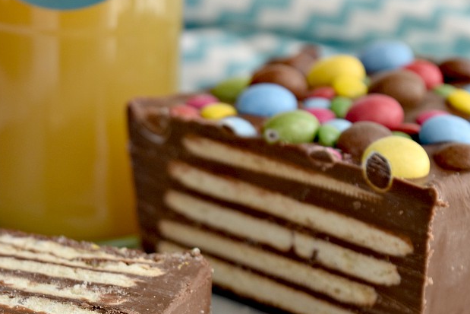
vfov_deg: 10.6
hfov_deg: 15.8
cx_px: 88
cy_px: 248
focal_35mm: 129
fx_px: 1684
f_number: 5.6
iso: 100
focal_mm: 52
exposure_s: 1/200
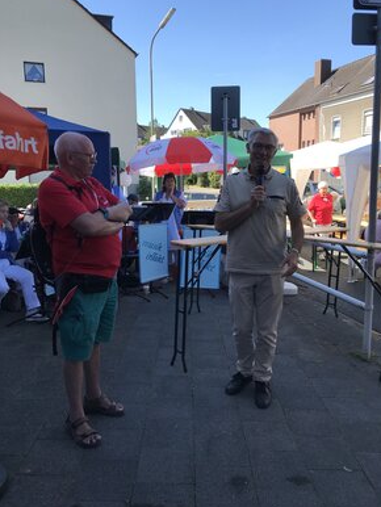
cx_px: 196
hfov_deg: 48.3
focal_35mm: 29
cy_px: 251
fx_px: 425
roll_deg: +0.6
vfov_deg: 61.6
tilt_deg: -7.4
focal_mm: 3.99
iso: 20
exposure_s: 1/855
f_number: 1.8
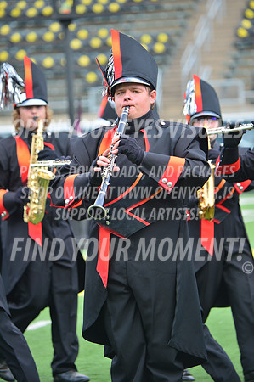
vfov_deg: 8.2
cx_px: 127
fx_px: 2652
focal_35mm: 250
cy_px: 191
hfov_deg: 5.5
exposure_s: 1/400
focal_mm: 250
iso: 200
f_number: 5.6
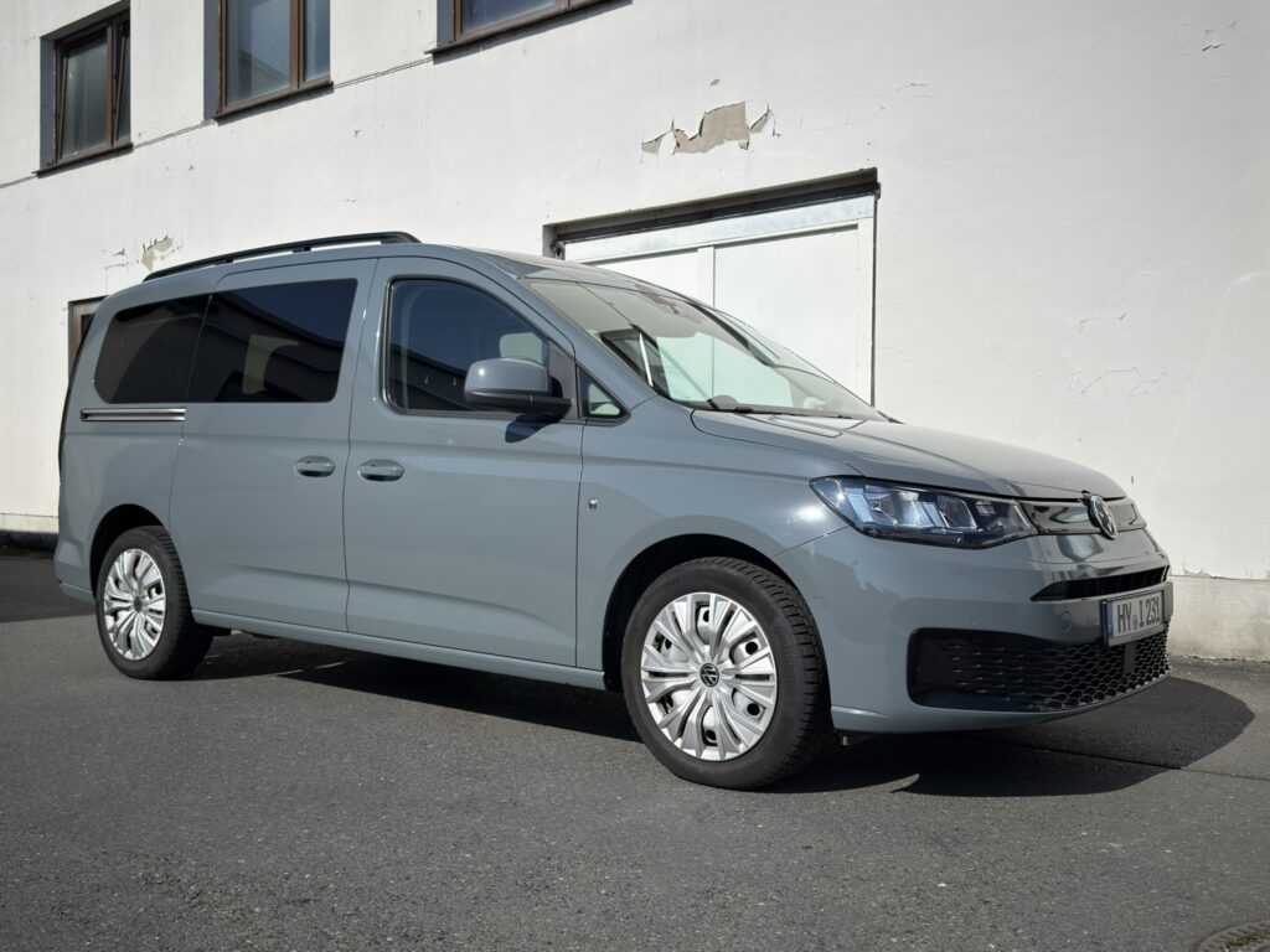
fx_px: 1284
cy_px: 476
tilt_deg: -1.1
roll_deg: -0.4
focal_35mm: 35
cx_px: 635
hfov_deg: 52.6
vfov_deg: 40.7
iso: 64
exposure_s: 1/10417
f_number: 1.78
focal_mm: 6.76
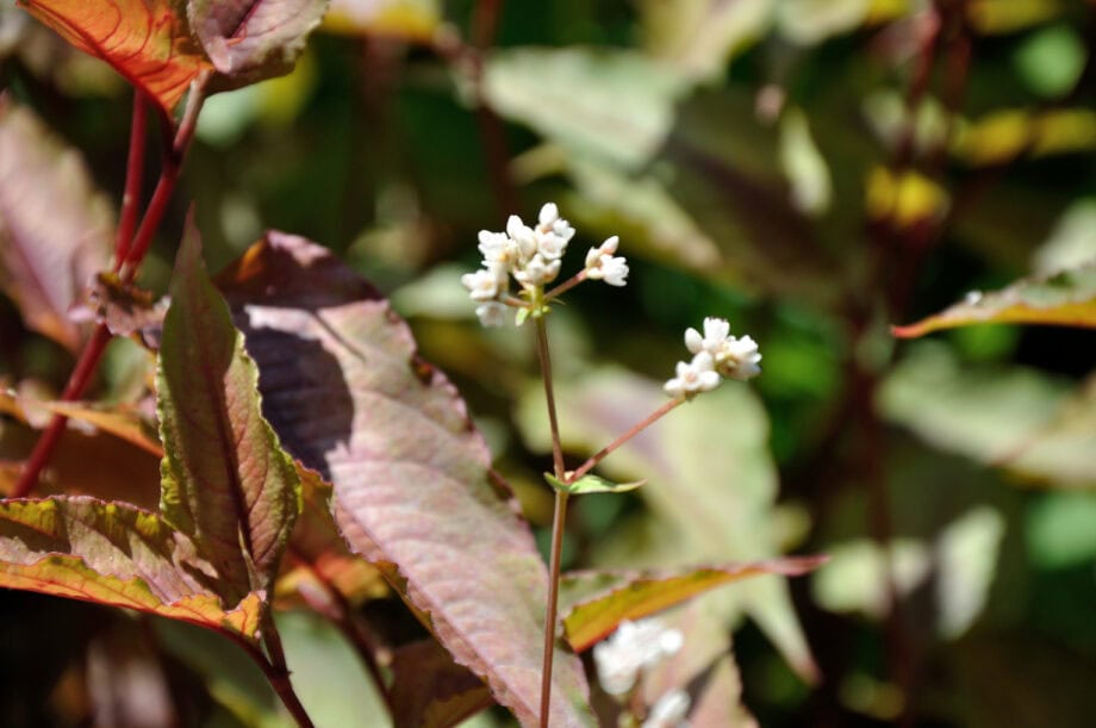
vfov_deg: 8.7
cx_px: 548
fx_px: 4789
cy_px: 364
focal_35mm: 158
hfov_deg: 13.1
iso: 200
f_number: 9
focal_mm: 105
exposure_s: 1/320
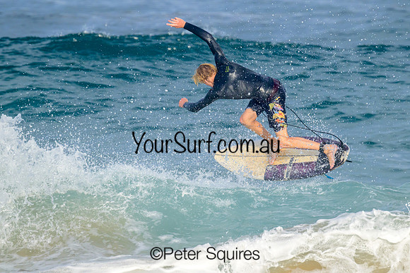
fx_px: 9493
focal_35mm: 833
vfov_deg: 1.7
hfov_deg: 2.5
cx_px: 253
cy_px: 108
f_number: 11
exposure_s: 1/1600
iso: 1100
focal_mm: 660
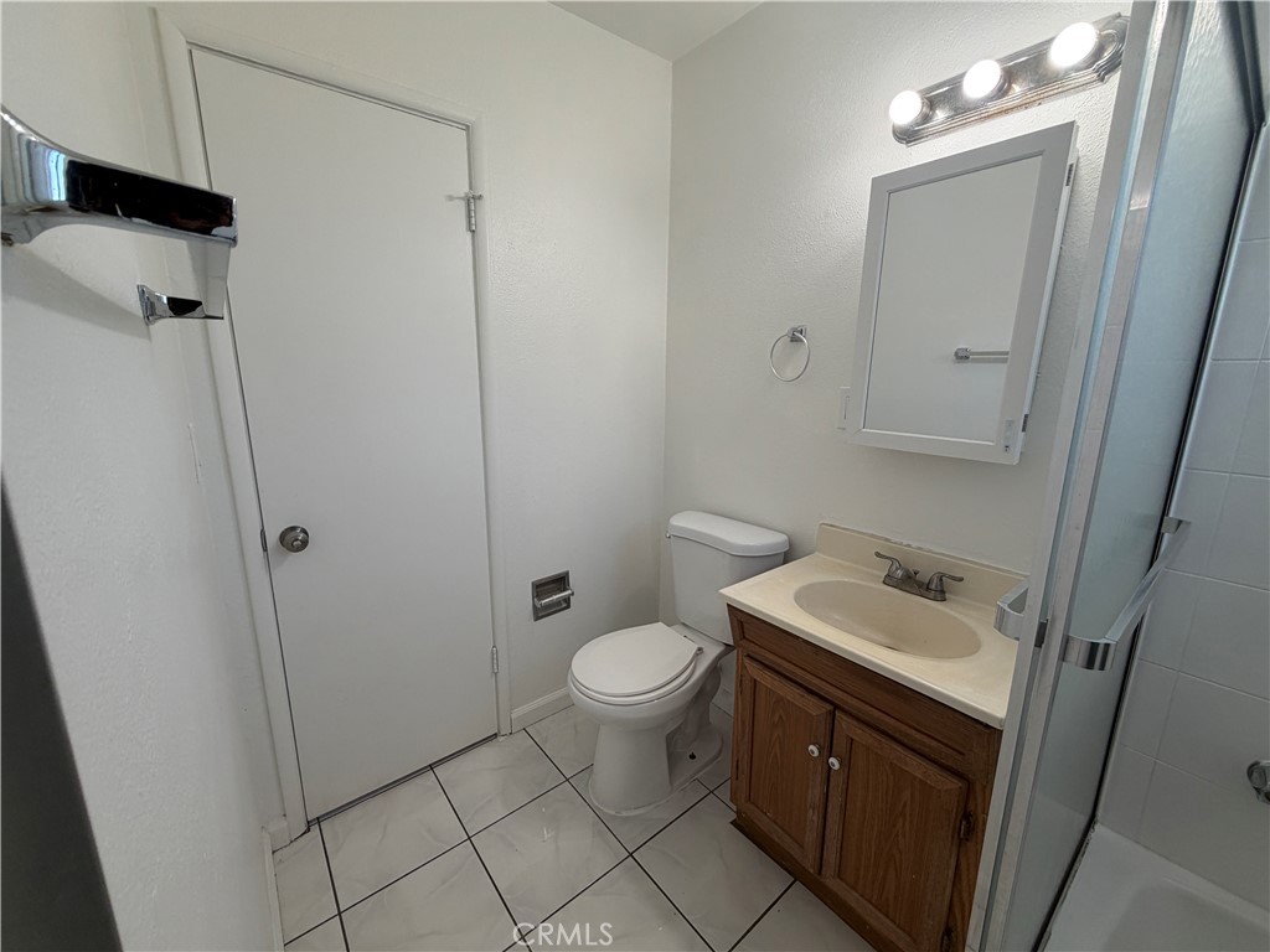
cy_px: 476
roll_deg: -0.5
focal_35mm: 14
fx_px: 514
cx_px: 635
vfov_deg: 85.7
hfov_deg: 102.1
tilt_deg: -12.7
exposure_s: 1/120
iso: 80
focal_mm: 2.22
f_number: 2.2
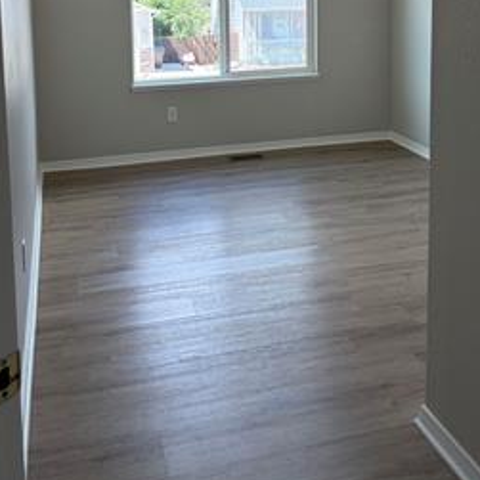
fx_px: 690
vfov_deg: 36.0
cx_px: 279
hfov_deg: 38.2
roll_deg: +1.3
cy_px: 48
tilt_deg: -6.3
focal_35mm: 44
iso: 50
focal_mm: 5.96
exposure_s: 1/172
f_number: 1.6
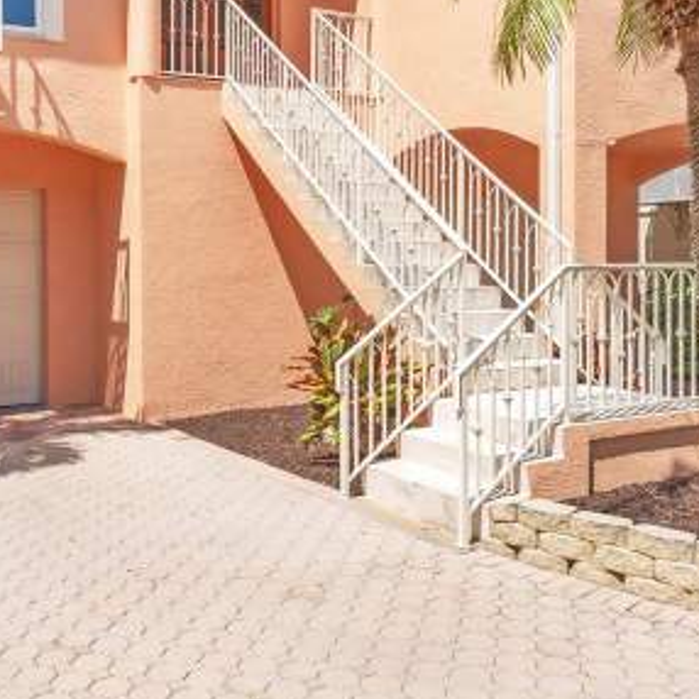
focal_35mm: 38
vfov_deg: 42.2
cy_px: 155
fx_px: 868
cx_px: 244
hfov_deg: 43.4
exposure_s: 1/800
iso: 200
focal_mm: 16
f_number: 8
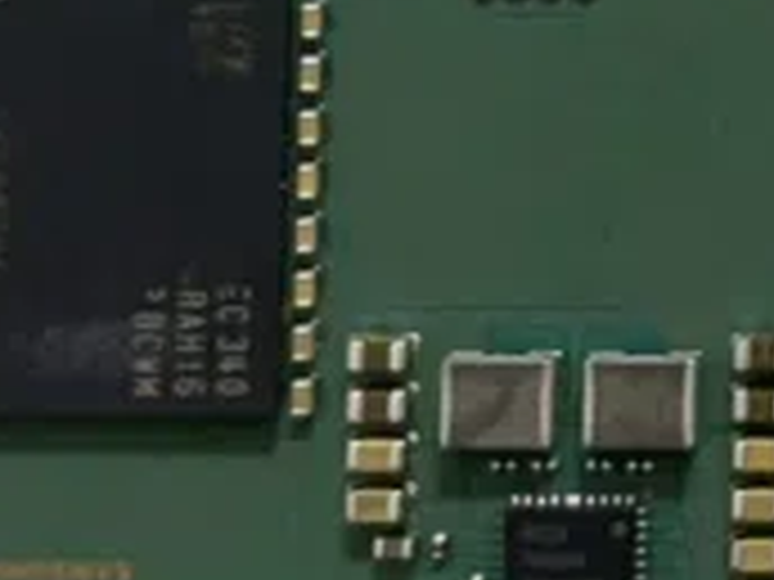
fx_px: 2169
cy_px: -261
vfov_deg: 14.3
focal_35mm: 97
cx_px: 711
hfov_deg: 19.8
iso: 125
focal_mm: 4.2
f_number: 1.6
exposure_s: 1/50
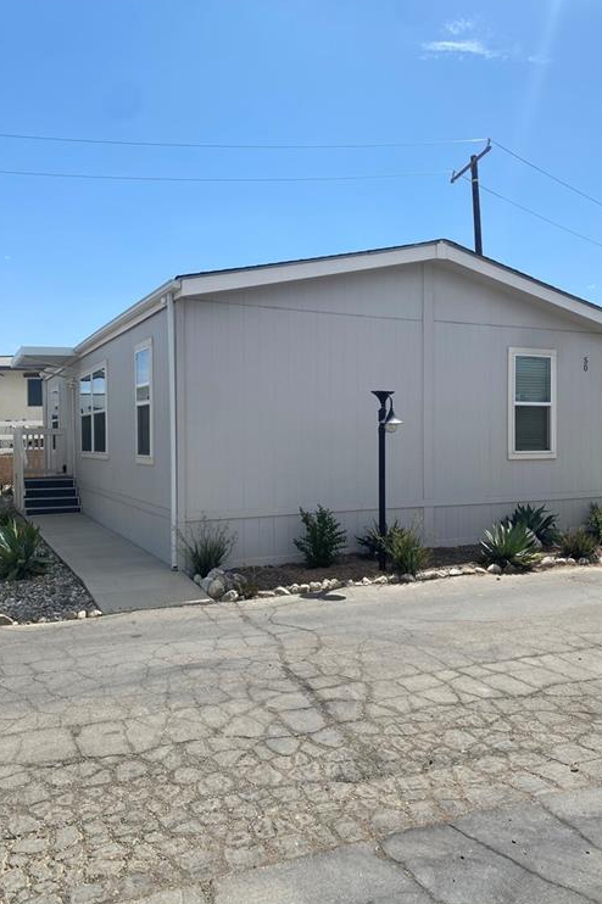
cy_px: 450
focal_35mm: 28
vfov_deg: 65.5
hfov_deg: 46.3
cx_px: 317
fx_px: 703
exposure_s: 1/3846
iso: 32
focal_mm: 4.25
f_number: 1.8
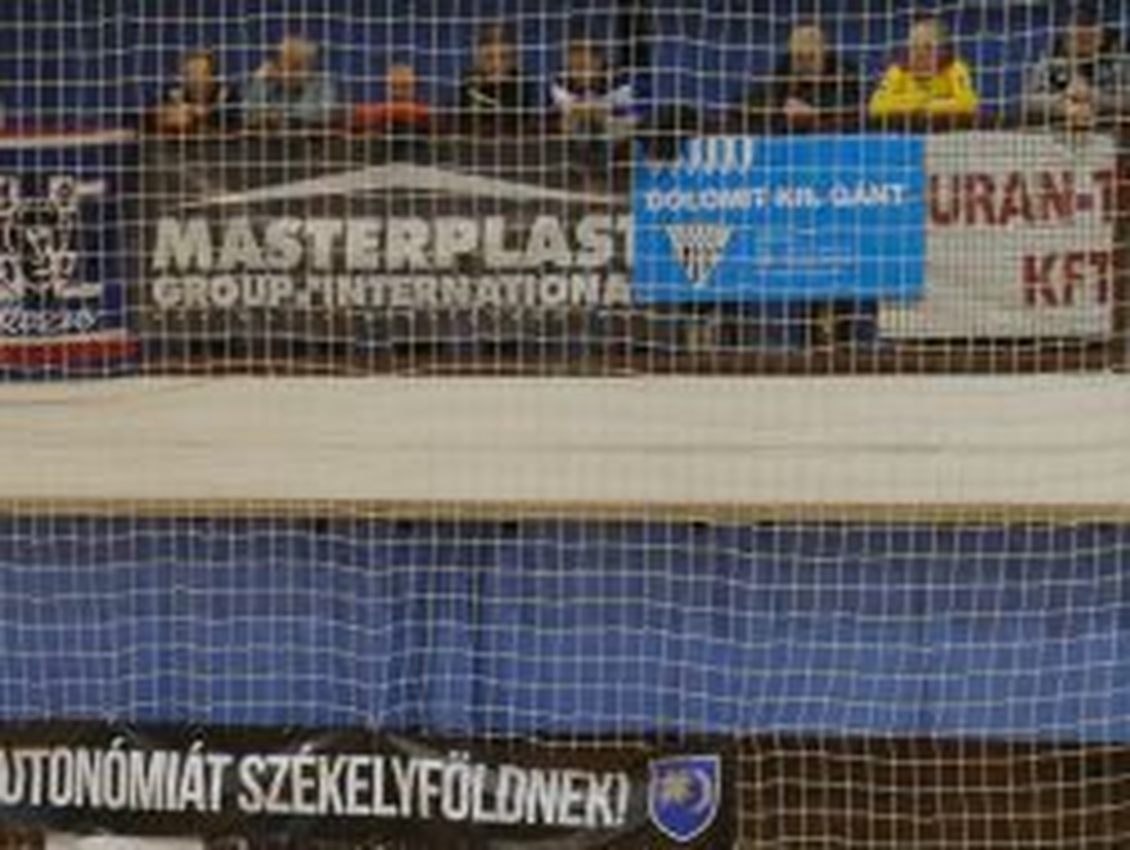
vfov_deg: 7.9
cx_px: 621
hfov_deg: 10.8
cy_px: 1403
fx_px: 5982
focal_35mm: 183
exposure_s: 1/60
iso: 1250
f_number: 5.3
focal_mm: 25
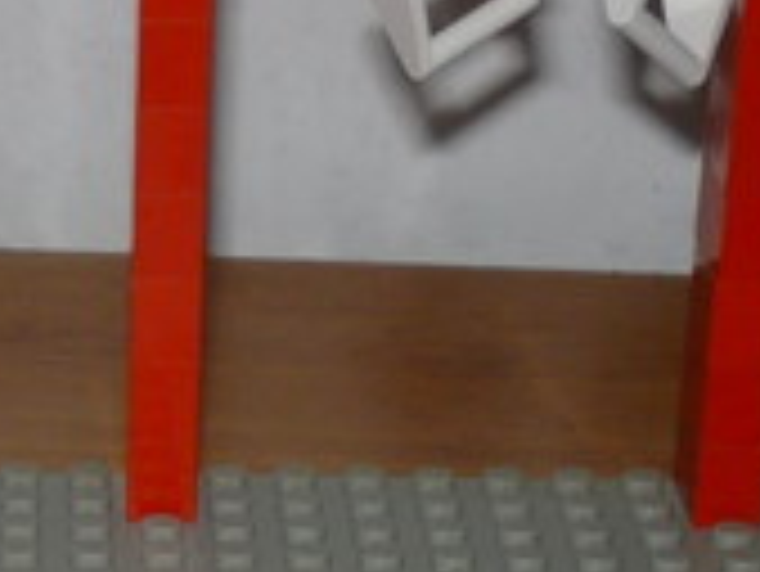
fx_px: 3735
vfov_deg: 8.3
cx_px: -279
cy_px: 1106
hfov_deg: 11.3
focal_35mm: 170
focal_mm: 5.2
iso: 100
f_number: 4
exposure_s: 1/30
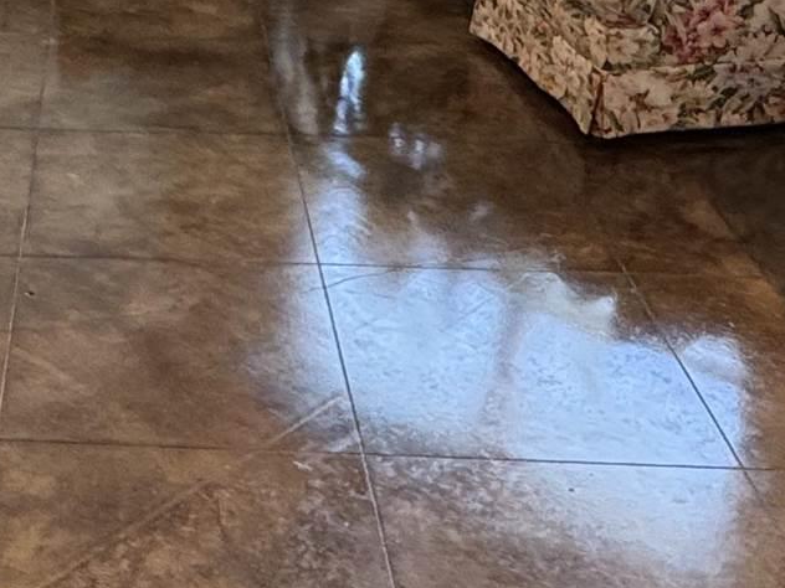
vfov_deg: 20.6
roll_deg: +0.1
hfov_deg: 27.1
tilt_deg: -17.1
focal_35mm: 68
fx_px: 1542
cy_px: -65
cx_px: 10
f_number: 2.2
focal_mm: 2.22
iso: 250
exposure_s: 1/60
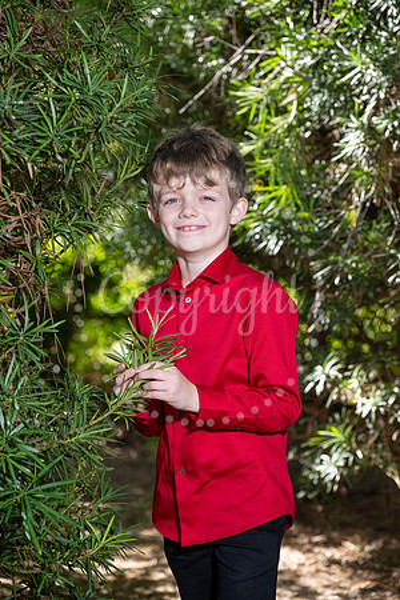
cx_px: 200
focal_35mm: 120
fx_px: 2000
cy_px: 300
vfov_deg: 17.1
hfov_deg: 11.4
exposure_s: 1/200
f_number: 5.6
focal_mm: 120
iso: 200
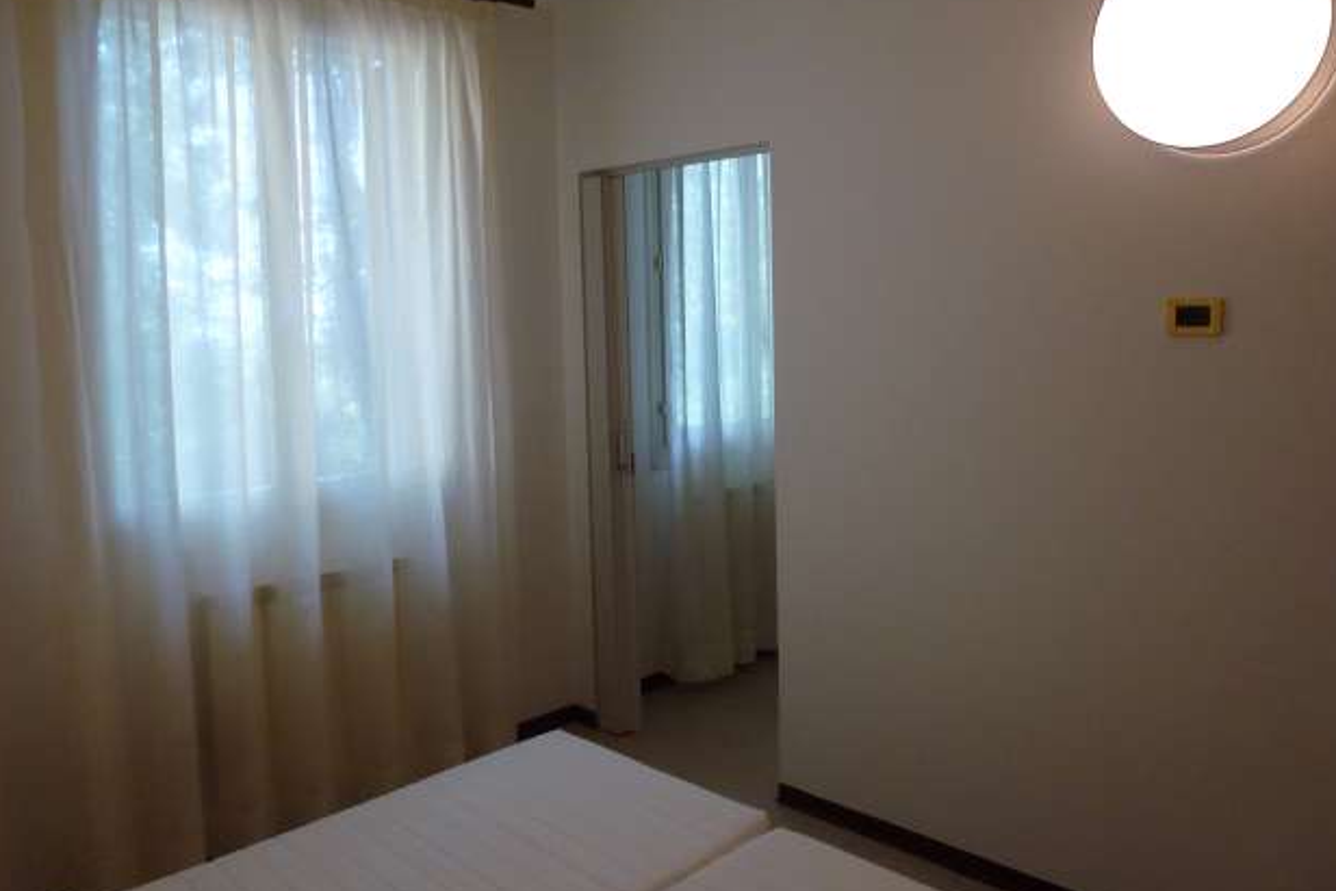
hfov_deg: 67.4
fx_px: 1002
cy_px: 384
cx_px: 670
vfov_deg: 47.8
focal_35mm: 27
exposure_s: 1/60
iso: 200
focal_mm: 4.3
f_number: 3.3
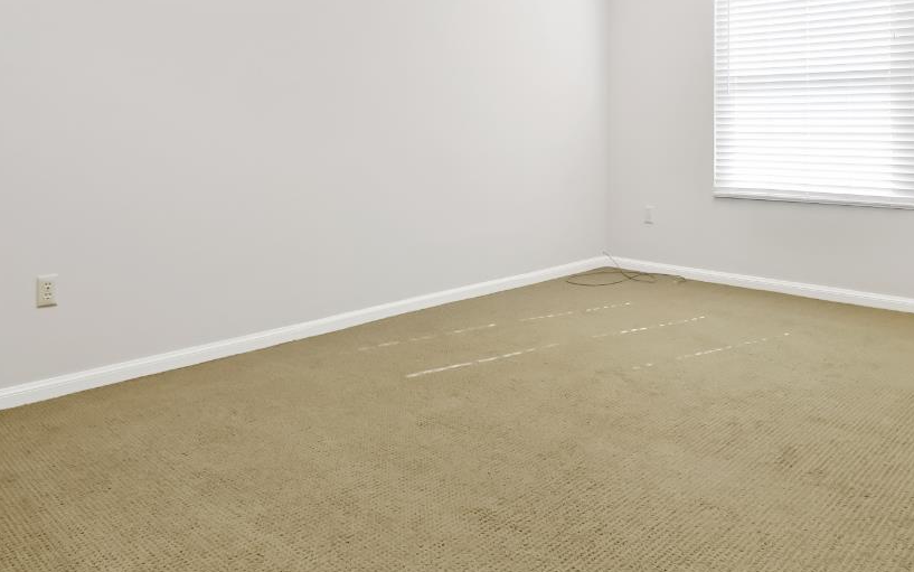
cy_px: 157
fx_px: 698
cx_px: 477
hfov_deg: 66.4
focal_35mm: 28
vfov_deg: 43.4
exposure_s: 1/60
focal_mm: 10
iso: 100
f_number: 3.5
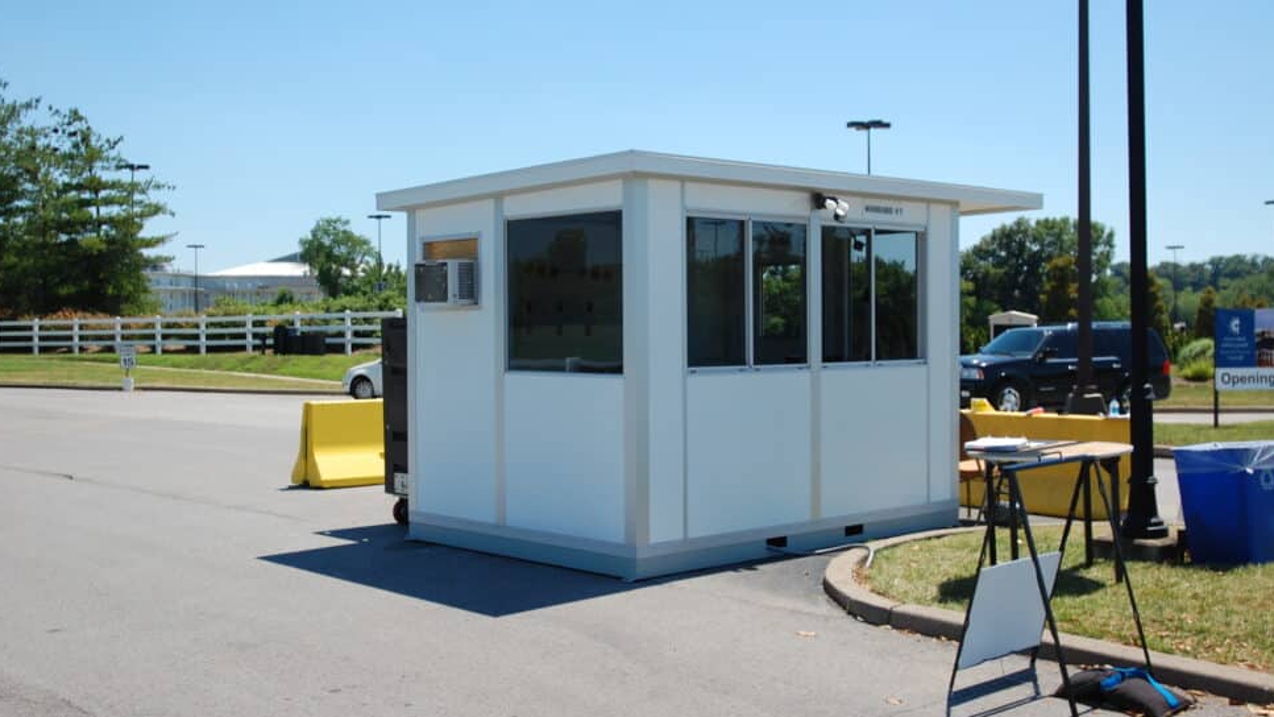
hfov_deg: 48.8
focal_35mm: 42
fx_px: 1404
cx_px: 615
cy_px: 342
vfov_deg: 28.6
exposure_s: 1/2500
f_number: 2.8
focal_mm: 25
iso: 200
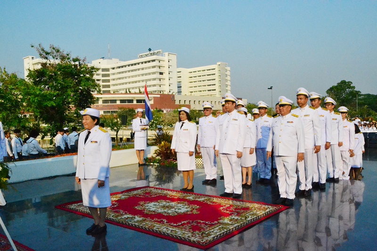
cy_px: 126
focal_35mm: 33
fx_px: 345
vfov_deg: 40.0
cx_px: 188
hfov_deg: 57.2
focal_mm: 22
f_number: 20
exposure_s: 1/1600
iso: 6400
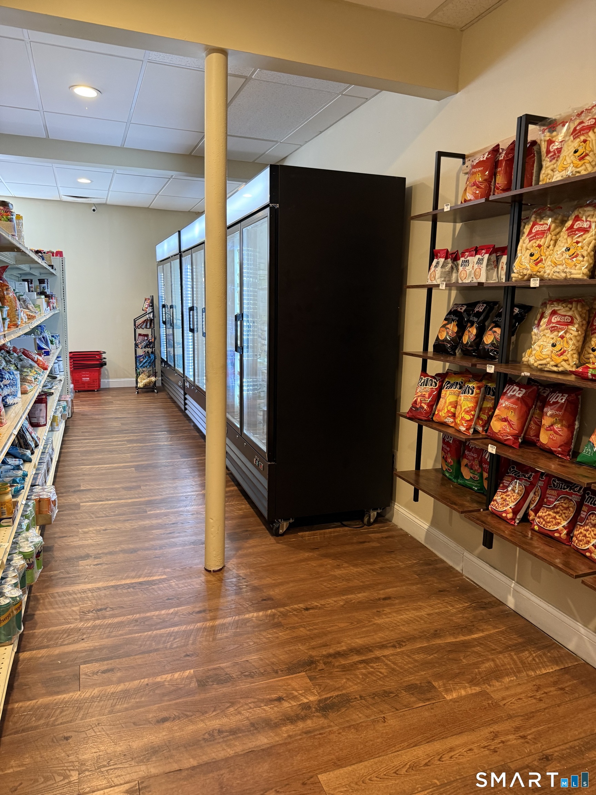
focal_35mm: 24
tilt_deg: -9.4
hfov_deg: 56.8
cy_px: 398
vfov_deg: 71.6
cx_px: 298
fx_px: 551
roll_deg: -0.9
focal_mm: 6.76
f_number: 1.78
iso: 320
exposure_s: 1/60
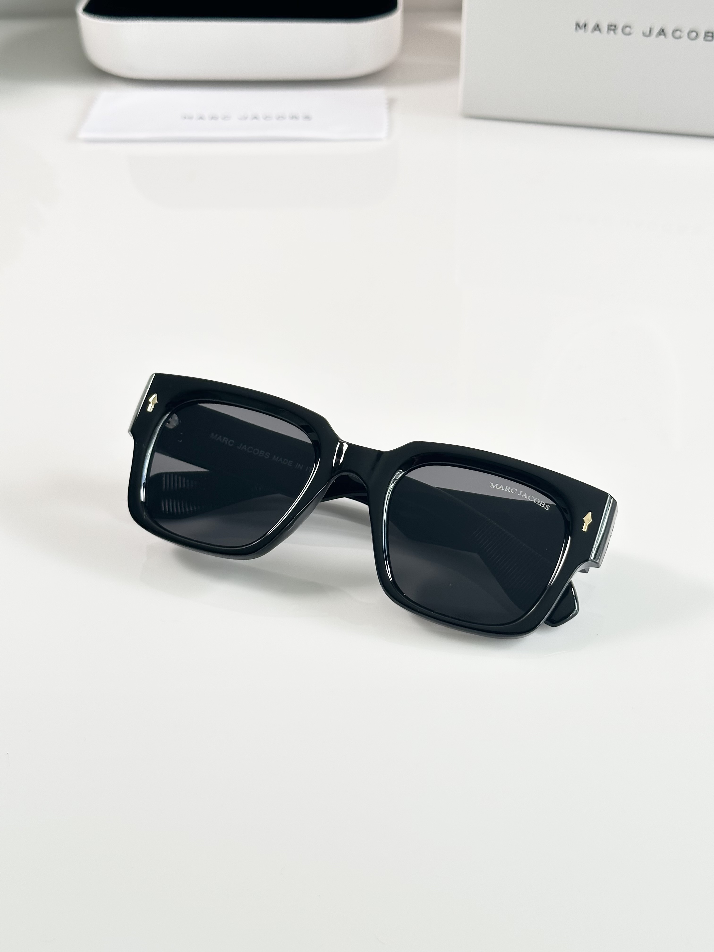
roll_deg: +2.0
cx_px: 357
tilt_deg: -37.5
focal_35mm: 48
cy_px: 476
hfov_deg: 30.3
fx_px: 1320
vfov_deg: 39.7
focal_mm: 6.86
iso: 50
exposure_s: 1/100
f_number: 1.78
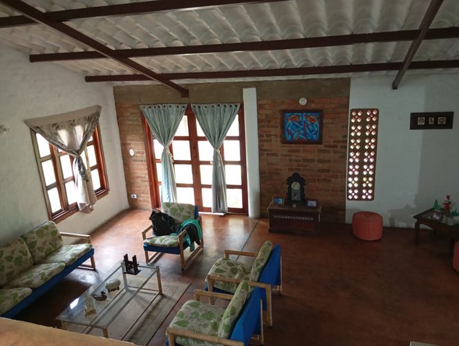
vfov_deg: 49.9
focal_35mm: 28
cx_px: 230
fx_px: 372
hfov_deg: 63.4
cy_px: 173
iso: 1820
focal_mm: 4.22
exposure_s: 1/24
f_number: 1.8
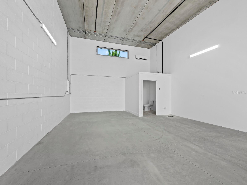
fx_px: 100
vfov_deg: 85.7
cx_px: 124
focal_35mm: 14
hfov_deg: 102.0
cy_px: 92
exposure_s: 1/20
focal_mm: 7
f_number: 10
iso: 320
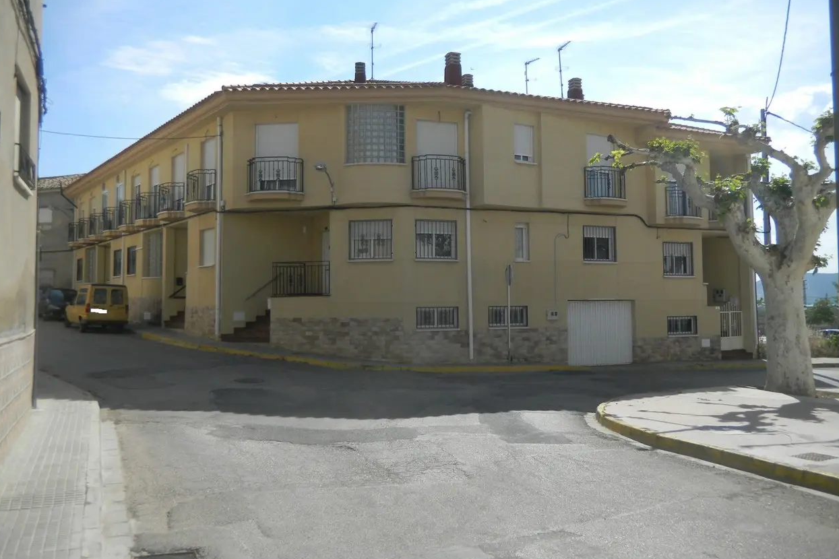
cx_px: 424
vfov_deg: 42.3
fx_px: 722
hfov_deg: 60.3
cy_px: 255
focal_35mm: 31
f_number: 7.9
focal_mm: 5.3
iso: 80
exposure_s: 1/253
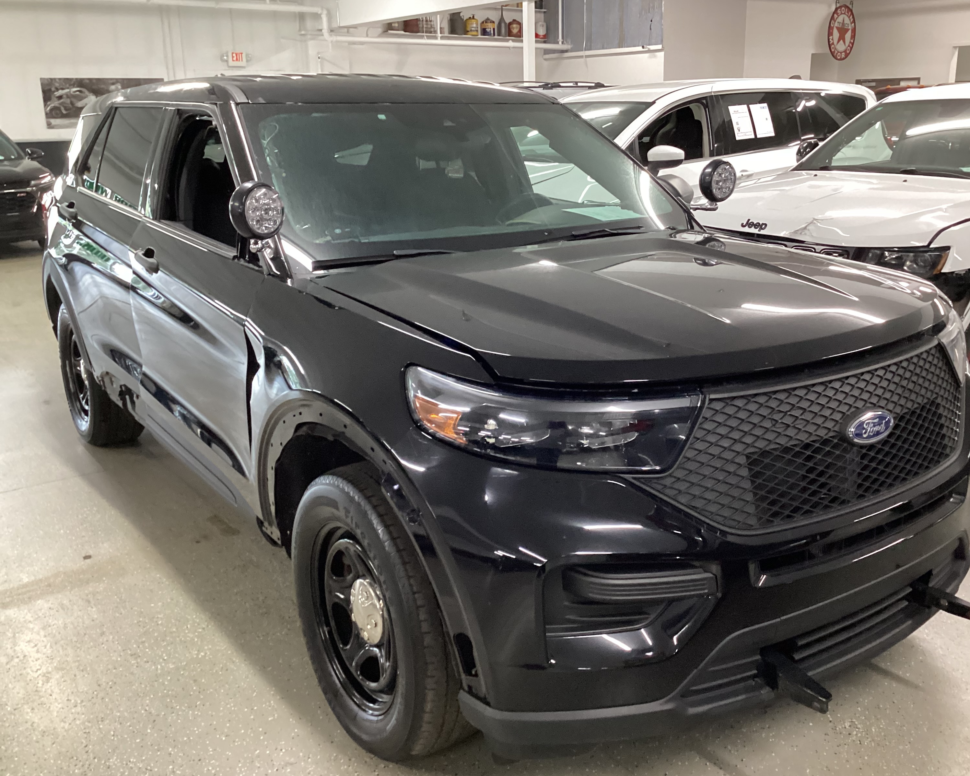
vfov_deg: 44.5
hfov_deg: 54.1
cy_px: 394
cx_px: 529
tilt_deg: -19.0
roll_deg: +0.4
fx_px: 947
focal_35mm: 33
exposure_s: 1/40
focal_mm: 3.3
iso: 320
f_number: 2.4
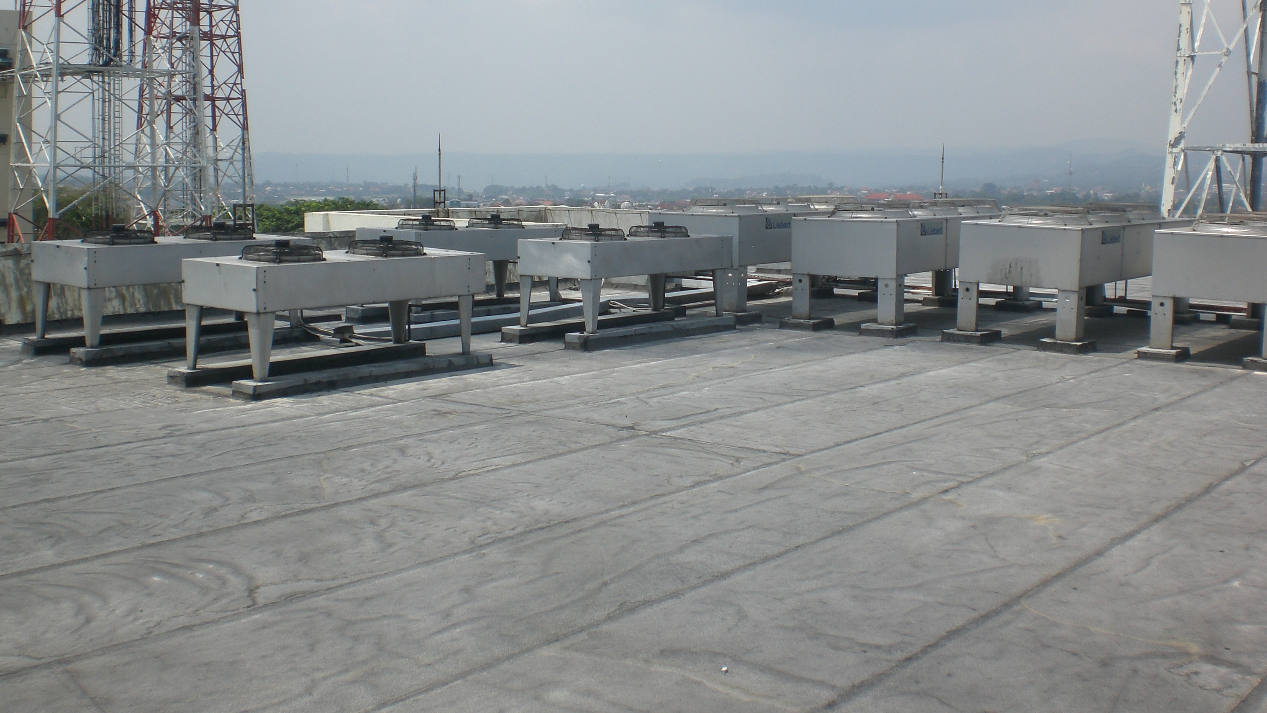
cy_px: 324
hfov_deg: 48.4
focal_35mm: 42
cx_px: 638
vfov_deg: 28.3
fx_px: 1411
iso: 50
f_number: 4.4
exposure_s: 1/640
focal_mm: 6.3
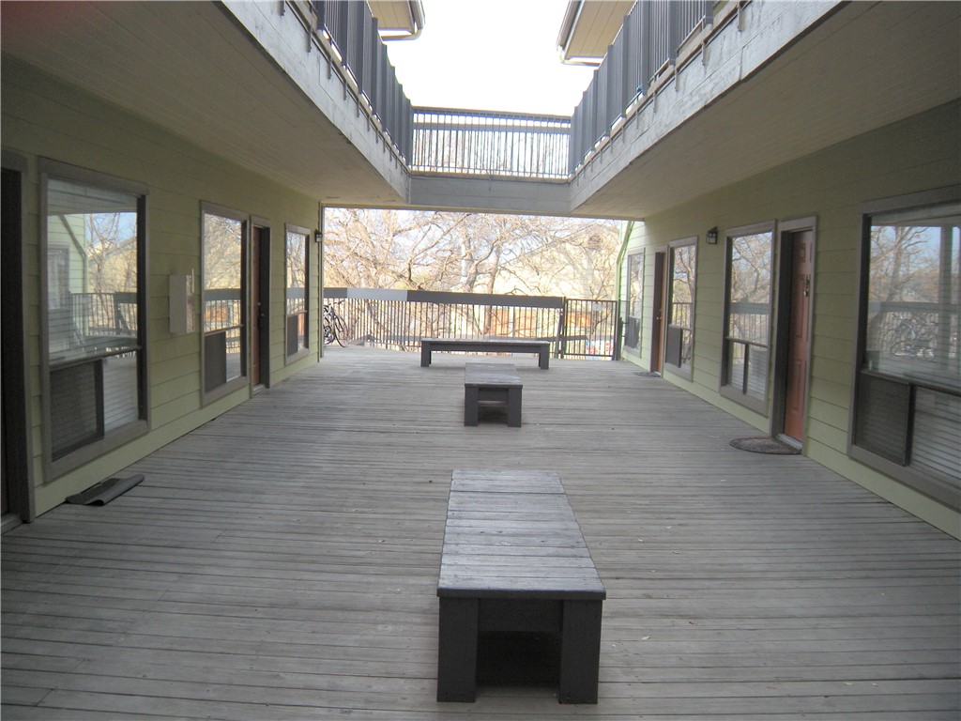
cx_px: 480
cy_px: 360
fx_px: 972
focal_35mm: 35
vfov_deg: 40.7
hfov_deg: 52.6
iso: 64
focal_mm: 5.9
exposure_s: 1/61.1
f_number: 3.8
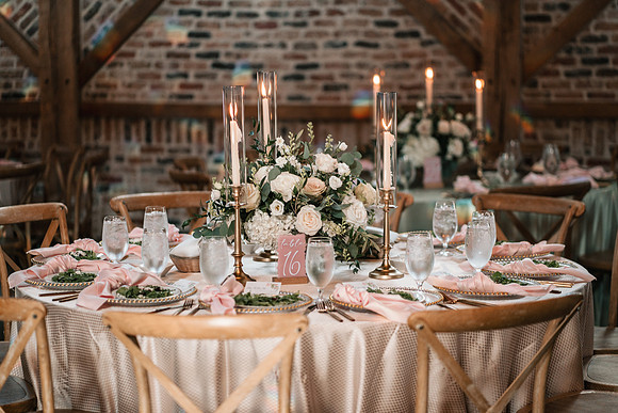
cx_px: 309
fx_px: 1495
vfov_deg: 15.7
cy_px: 206
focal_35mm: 87
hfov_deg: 23.4
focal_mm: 85
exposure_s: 1/320
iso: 500
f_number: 1.8
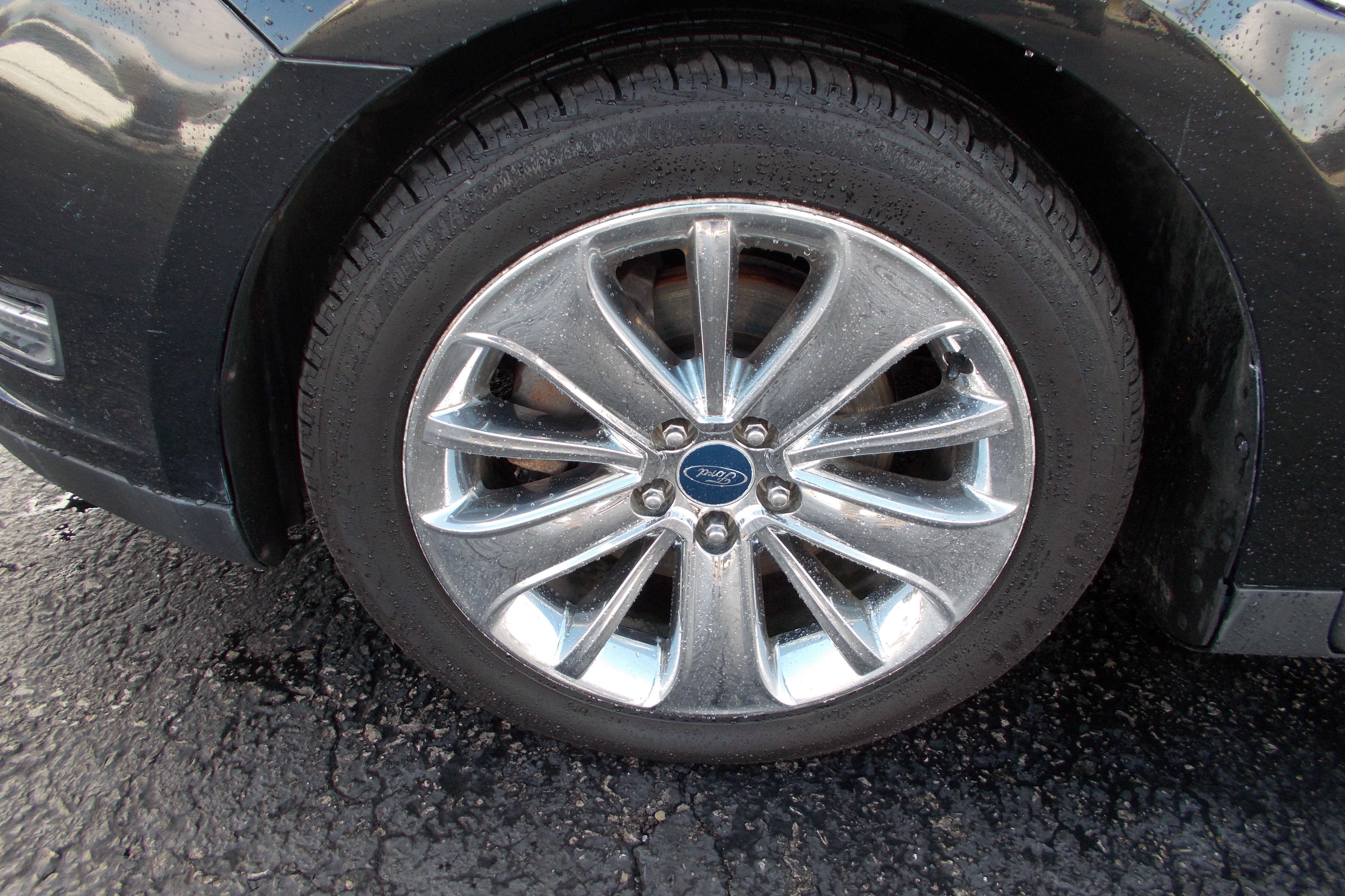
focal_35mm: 28
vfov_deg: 46.4
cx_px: 672
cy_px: 443
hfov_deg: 65.5
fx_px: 1046
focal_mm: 4.6
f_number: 3.2
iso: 80
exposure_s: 1/60
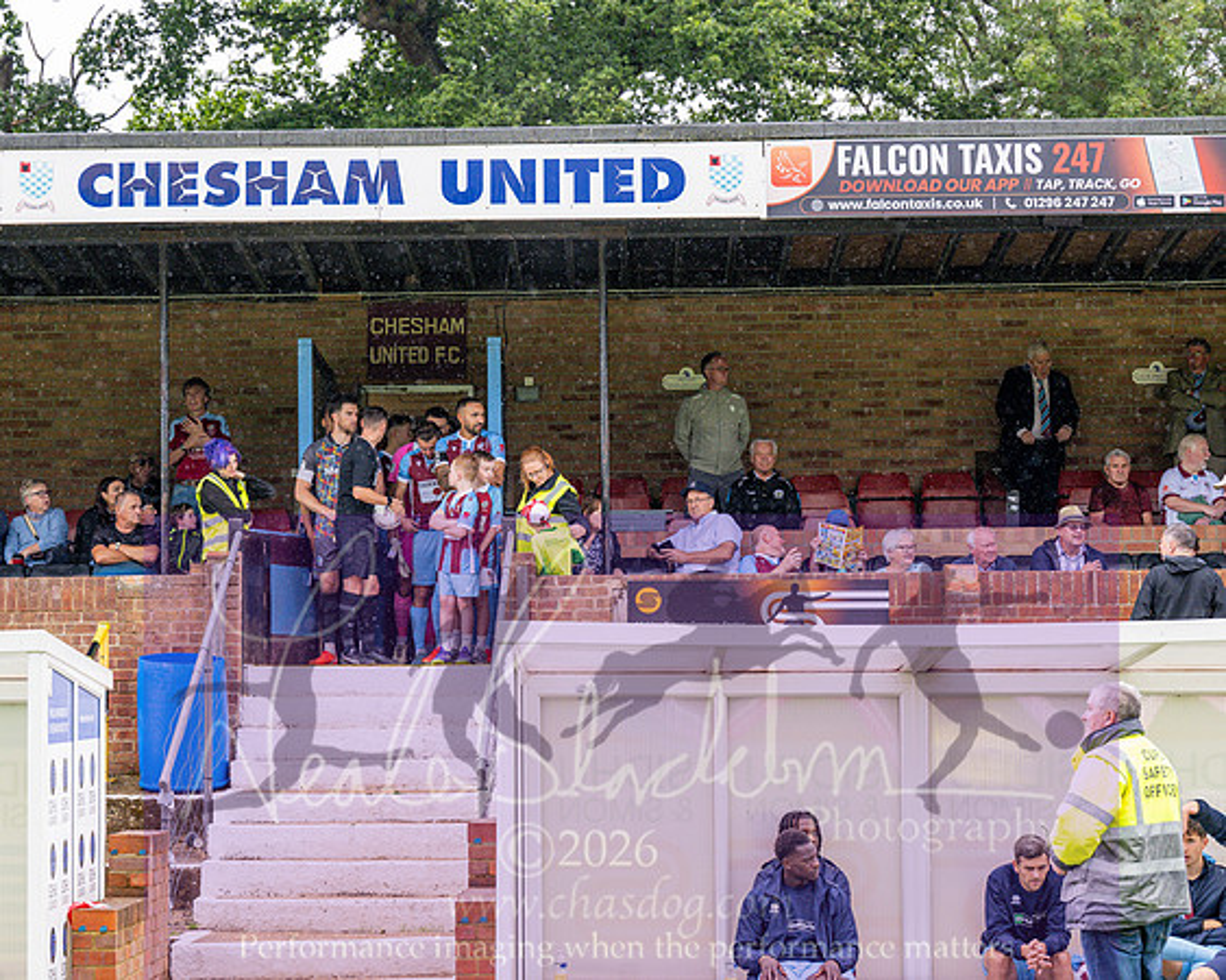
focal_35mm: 101
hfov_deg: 19.0
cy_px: 418
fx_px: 3657
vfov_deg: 15.3
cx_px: 490
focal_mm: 78
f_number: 5
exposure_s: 1/800
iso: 800
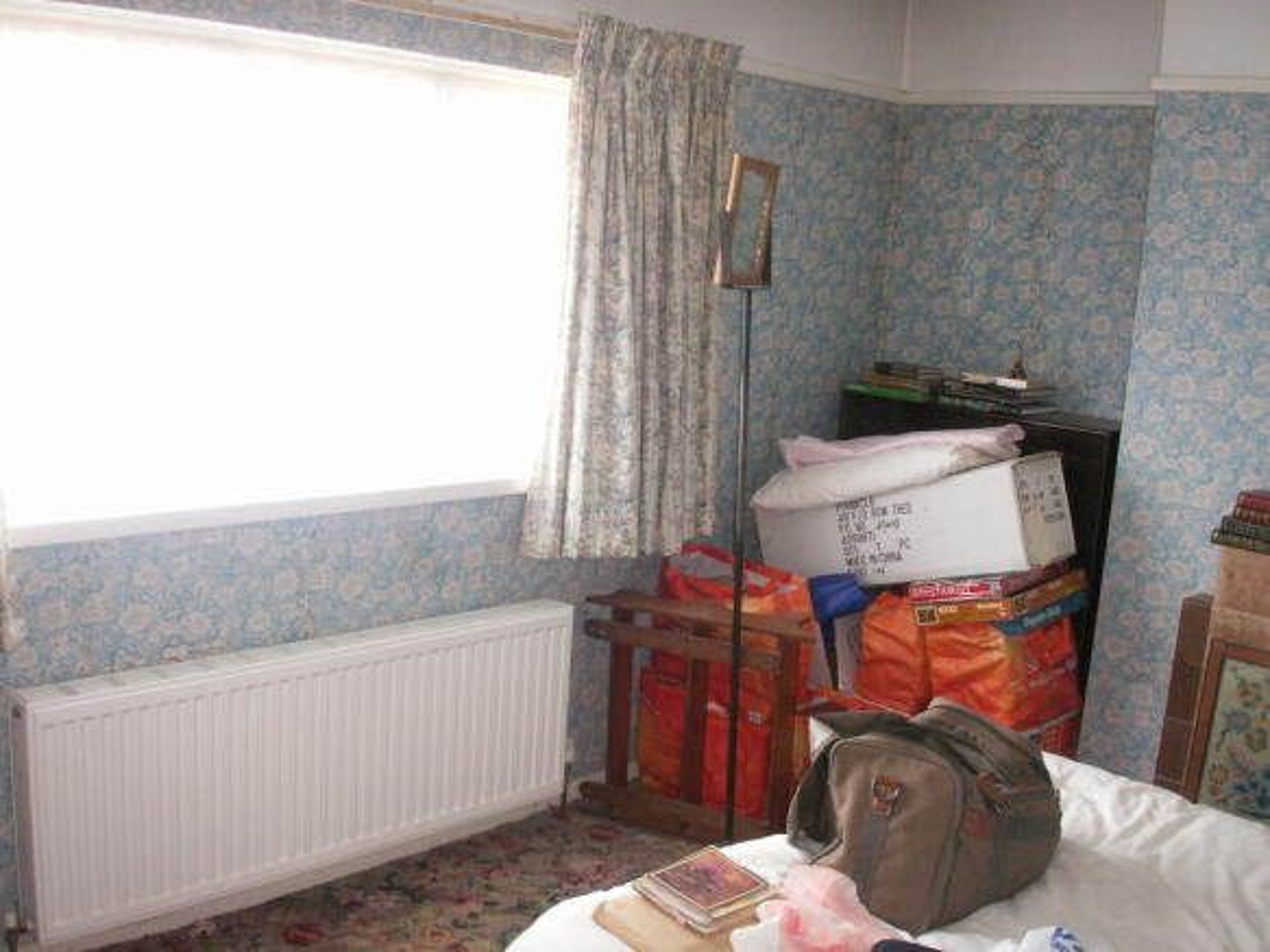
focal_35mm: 37
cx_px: 635
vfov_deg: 38.7
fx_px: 1357
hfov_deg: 50.1
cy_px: 476
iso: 160
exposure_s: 1/50
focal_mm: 7.7
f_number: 3.5
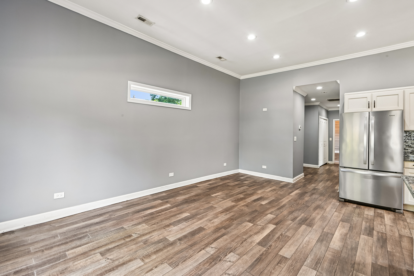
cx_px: 207
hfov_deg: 96.7
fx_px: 184
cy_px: 138
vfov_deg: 73.7
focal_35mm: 16
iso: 400
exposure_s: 1/5
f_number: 13
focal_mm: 16
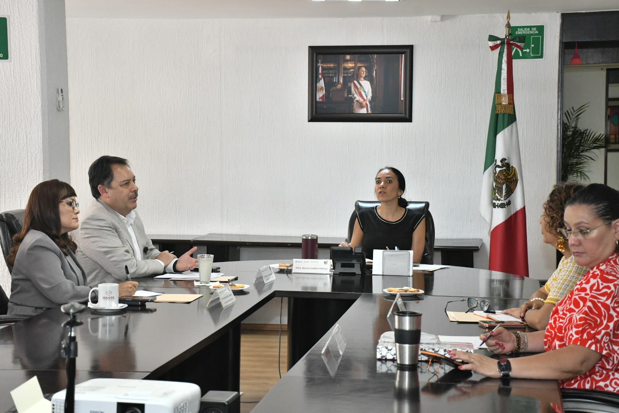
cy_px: 206
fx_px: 1238
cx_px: 310
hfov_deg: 28.1
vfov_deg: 18.9
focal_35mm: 72
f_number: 7.1
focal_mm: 48
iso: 2000
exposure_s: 1/125
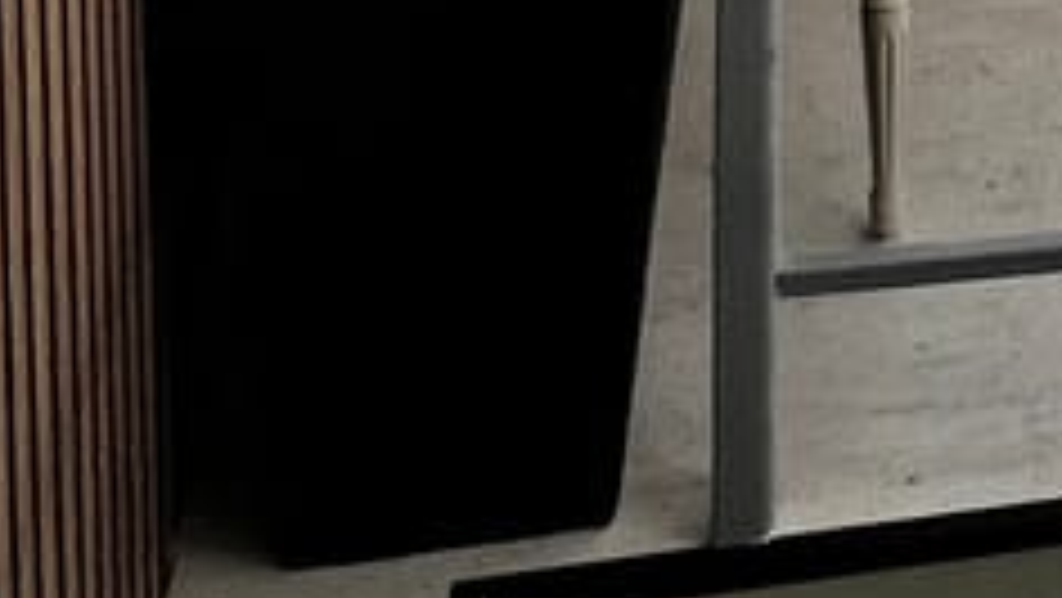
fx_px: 2536
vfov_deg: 10.0
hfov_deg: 20.3
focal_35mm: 90
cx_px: 1588
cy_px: -1198
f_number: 1.8
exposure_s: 1/99
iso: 125
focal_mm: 1.57
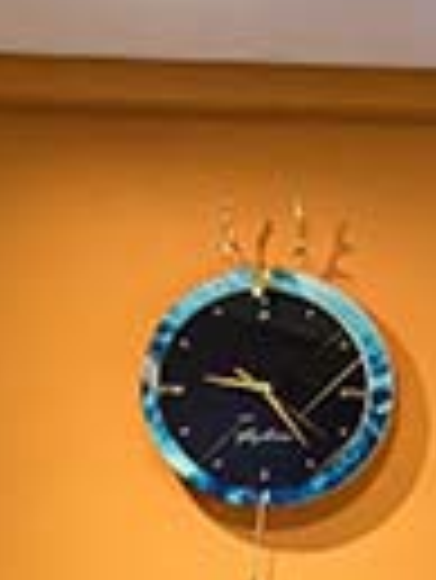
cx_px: 1636
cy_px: 1322
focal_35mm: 100
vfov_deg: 14.4
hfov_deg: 8.7
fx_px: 1677
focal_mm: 14
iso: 9000
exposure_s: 1/200
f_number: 8
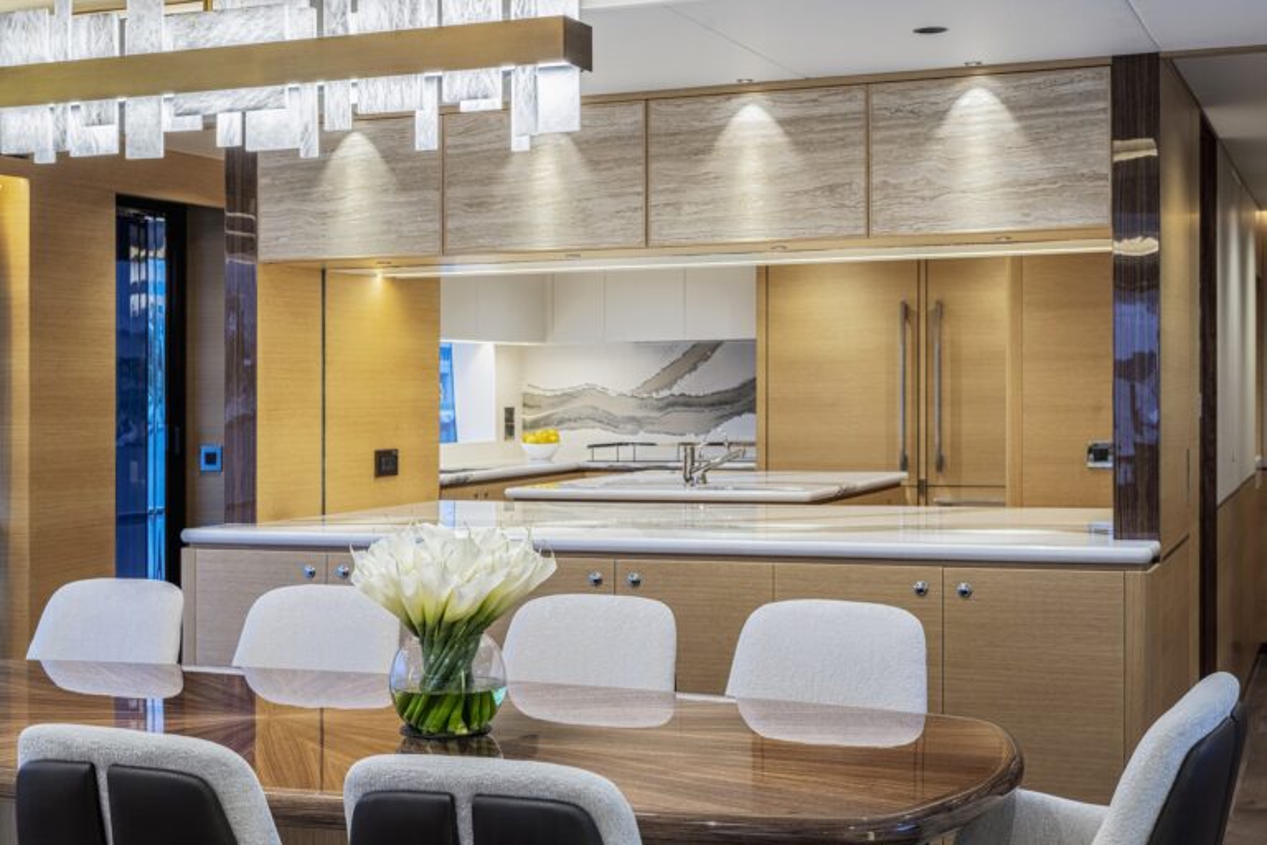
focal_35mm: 50
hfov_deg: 39.6
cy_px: 422
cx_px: 634
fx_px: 1760
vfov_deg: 27.0
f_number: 8
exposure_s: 1/80
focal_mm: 50
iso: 400
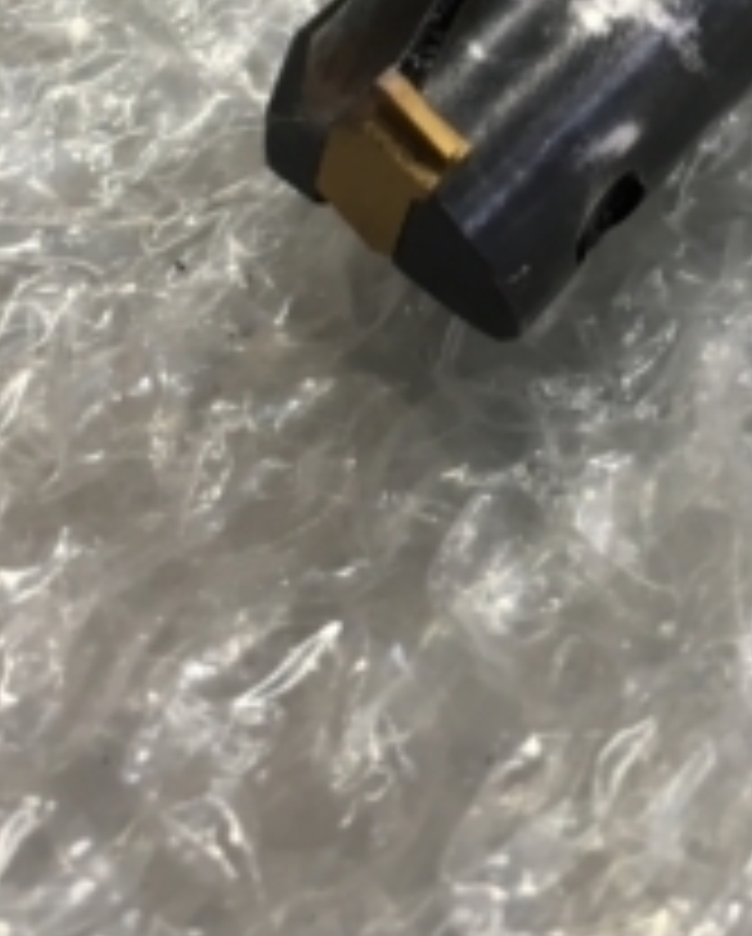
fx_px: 2415
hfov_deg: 17.4
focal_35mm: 87
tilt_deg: -54.6
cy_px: 54
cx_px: 684
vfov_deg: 21.4
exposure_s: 1/30
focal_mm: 4.15
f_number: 2.2
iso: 50
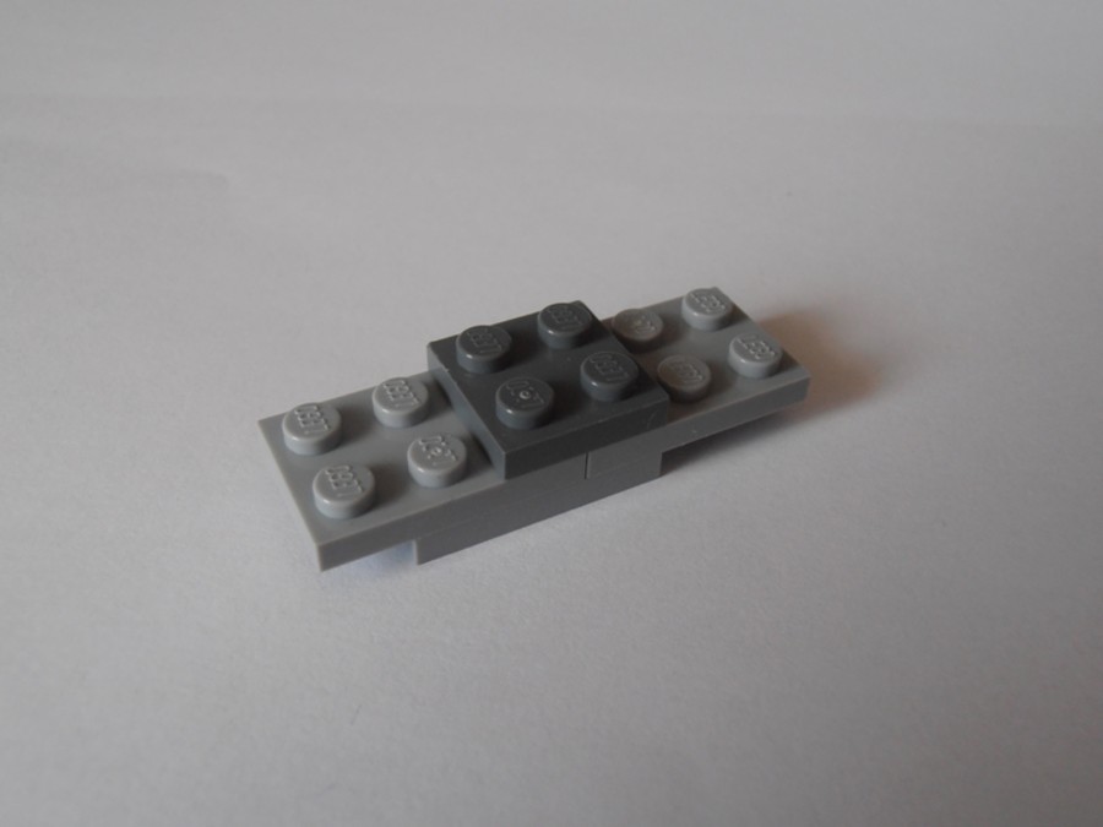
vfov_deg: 38.7
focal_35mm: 37
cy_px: 414
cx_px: 552
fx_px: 1179
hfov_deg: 50.1
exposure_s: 1/30
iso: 125
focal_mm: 6.61
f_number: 3.9
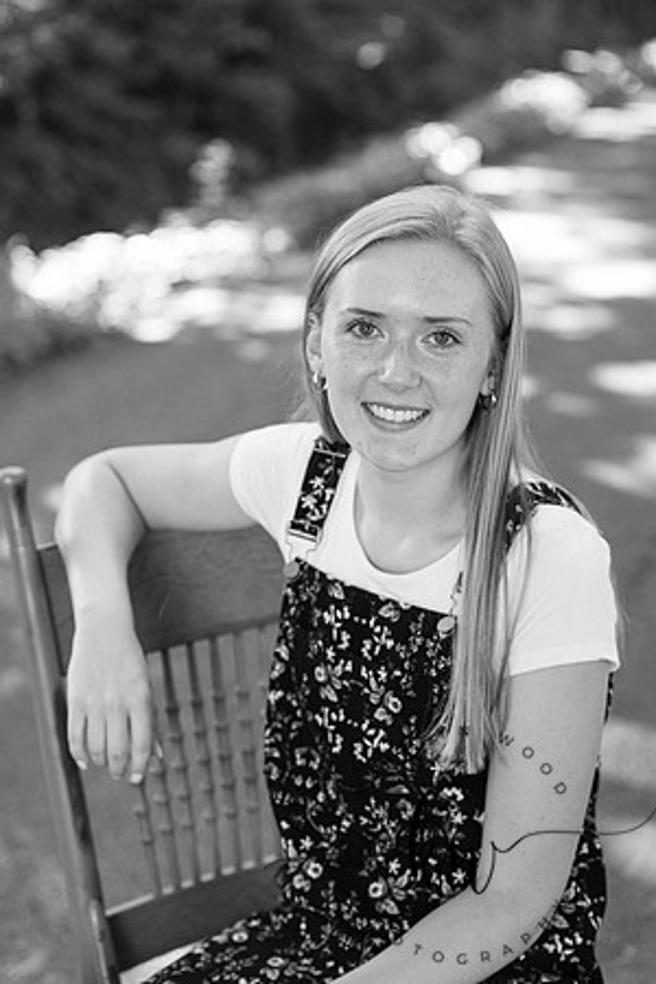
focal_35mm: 82
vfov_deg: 24.8
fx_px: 2241
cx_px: 328
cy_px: 492
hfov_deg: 16.7
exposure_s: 1/200
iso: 640
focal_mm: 82
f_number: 3.5
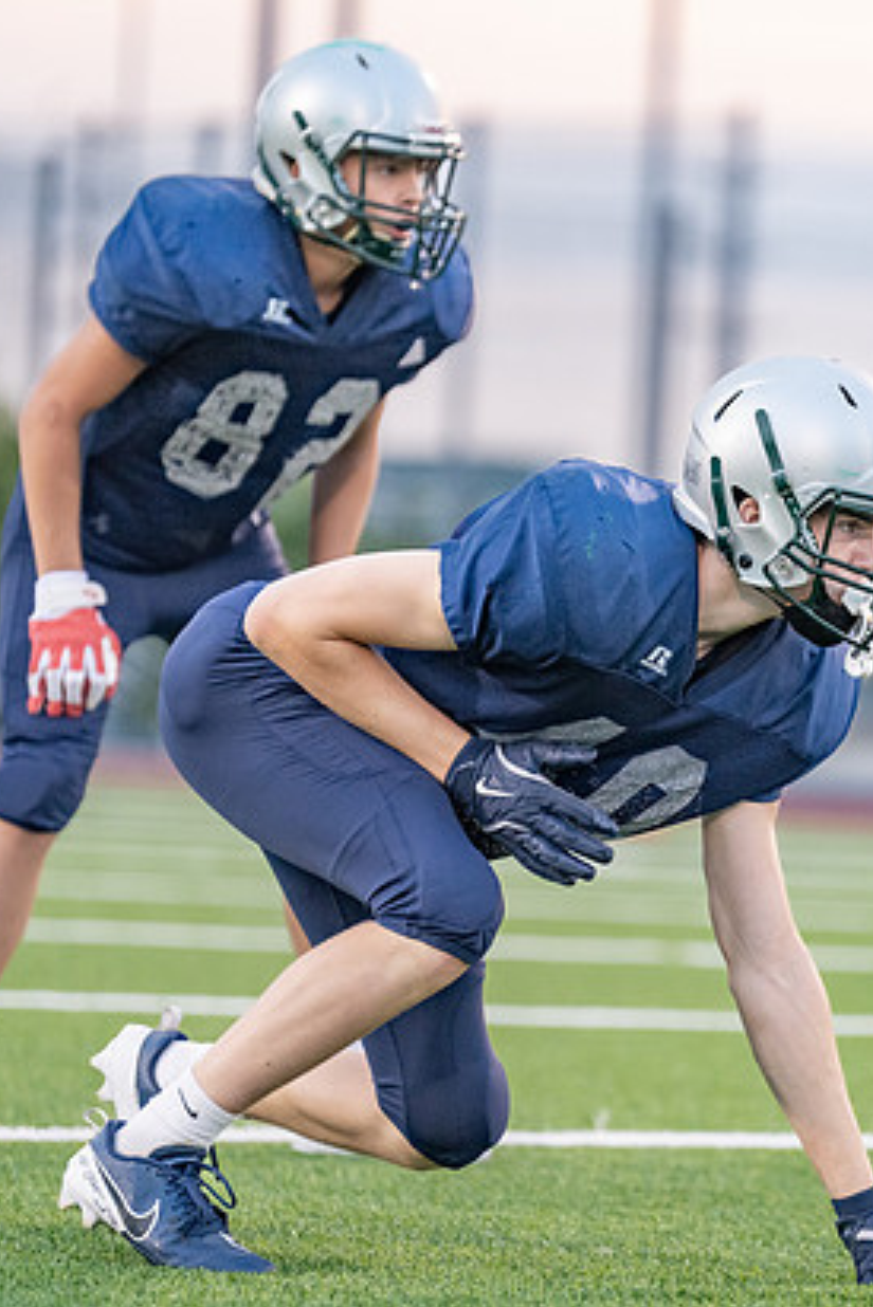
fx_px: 10648
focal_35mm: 293
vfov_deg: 7.0
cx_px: 711
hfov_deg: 4.7
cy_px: 750
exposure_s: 1/1000
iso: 2000
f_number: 2.8
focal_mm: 168
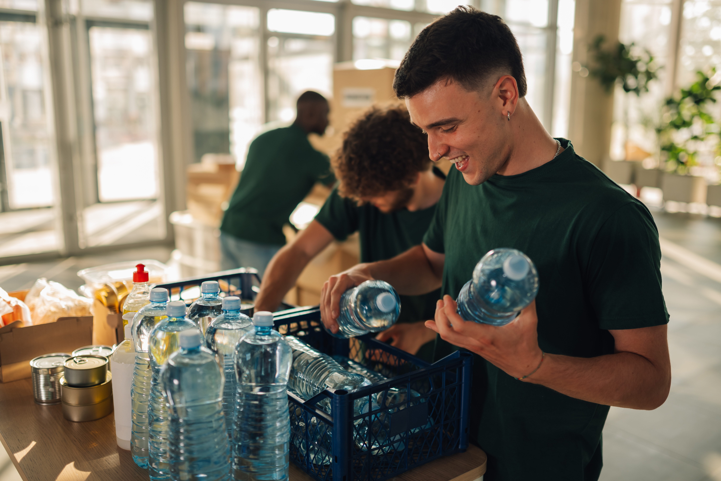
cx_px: 360
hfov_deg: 54.4
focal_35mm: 35
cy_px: 240
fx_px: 701
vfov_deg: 37.9
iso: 64
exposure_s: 1/250
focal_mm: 35
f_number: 1.4
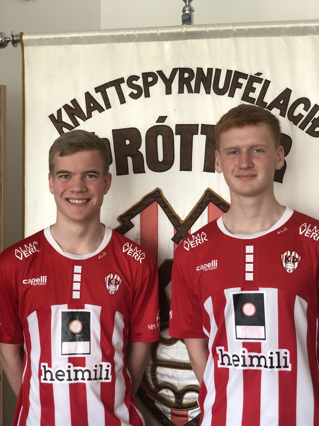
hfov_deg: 28.0
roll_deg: +0.0
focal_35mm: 52
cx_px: 160
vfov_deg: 36.8
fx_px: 639
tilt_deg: +1.7
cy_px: 213
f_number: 2.4
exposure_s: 1/40
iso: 100
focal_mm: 6
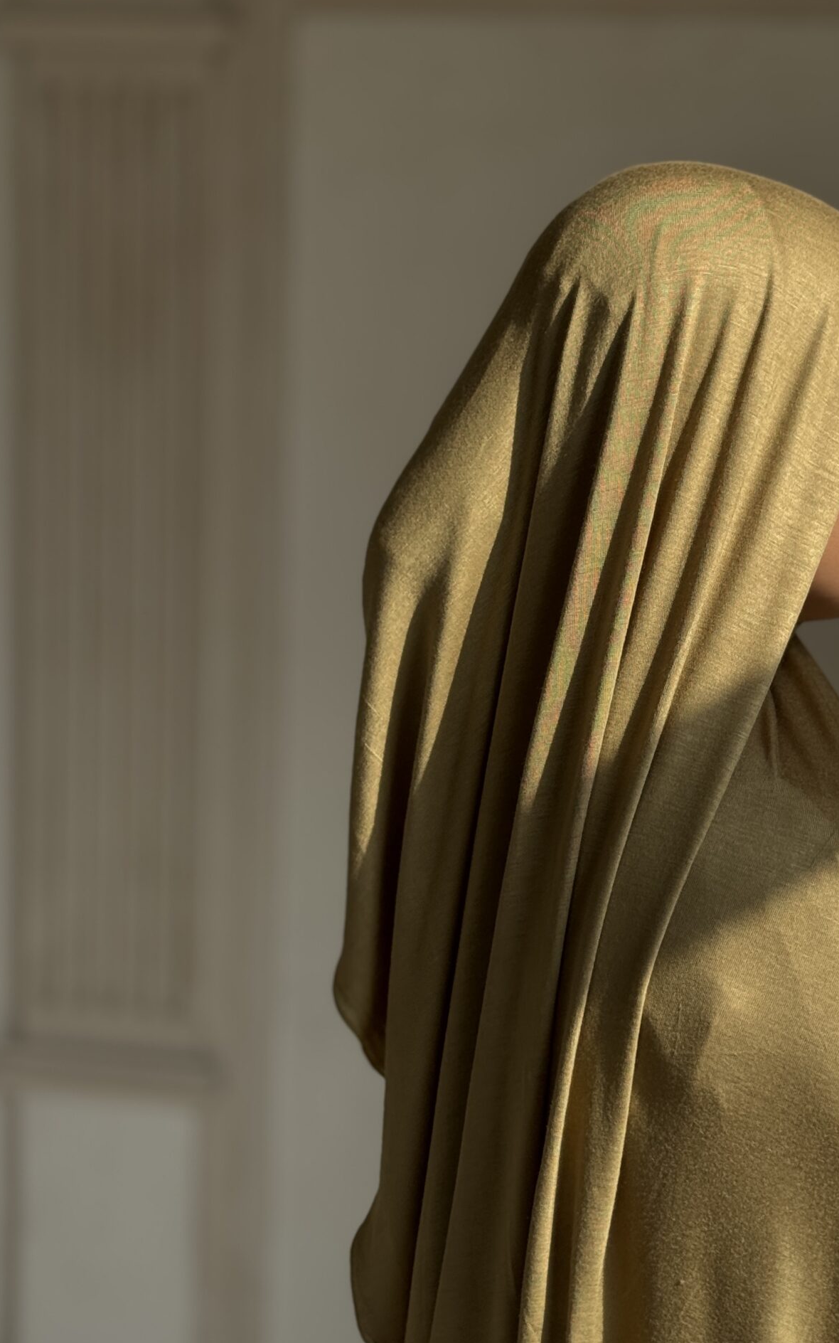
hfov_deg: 18.8
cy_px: 674
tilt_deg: -7.3
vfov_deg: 29.8
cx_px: 618
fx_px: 2524
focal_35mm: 69
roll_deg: -2.1
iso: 64
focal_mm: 6.76
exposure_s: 1/2959
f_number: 1.78
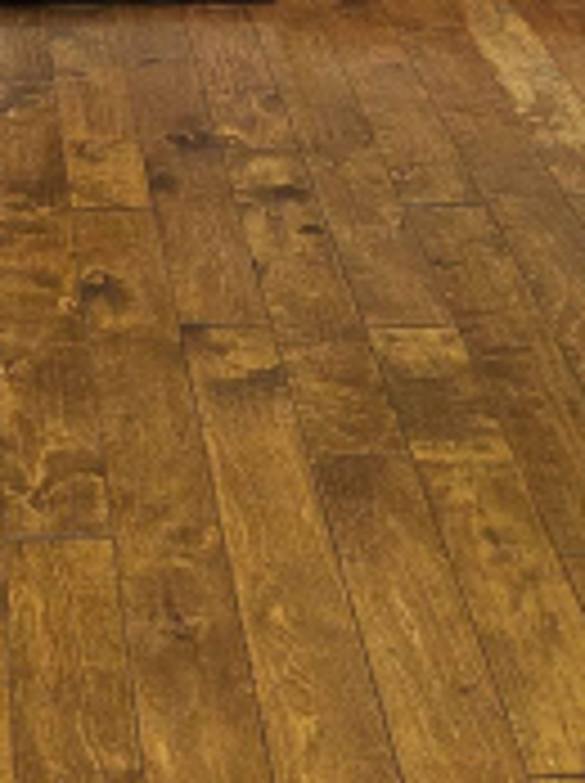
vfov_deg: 17.9
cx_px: -22
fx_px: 2078
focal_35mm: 92
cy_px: -542
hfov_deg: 15.7
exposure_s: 1/40
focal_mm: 5
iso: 100
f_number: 1.8
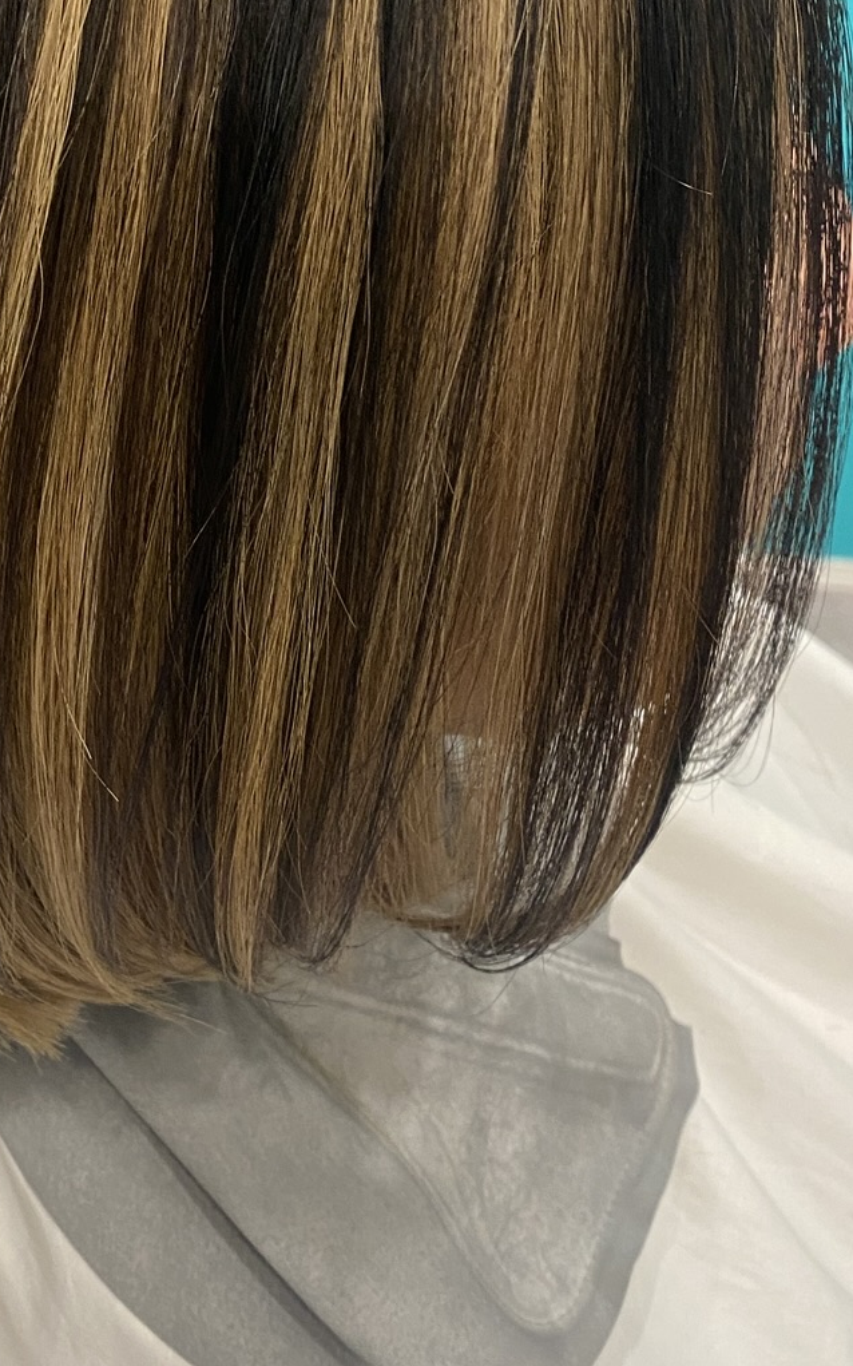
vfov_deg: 37.1
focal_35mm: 54
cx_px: 191
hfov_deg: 23.7
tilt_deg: -30.7
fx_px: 2009
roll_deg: +5.7
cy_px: 436
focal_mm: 4.25
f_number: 1.8
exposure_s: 1/50
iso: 125
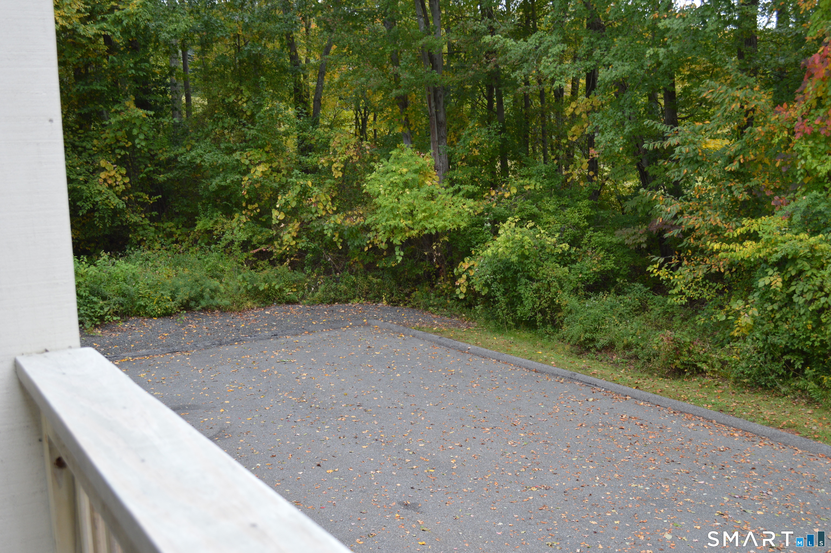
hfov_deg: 49.6
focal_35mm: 39
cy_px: 276
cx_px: 416
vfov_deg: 34.2
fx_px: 900
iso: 280
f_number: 5.6
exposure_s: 1/125
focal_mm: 26
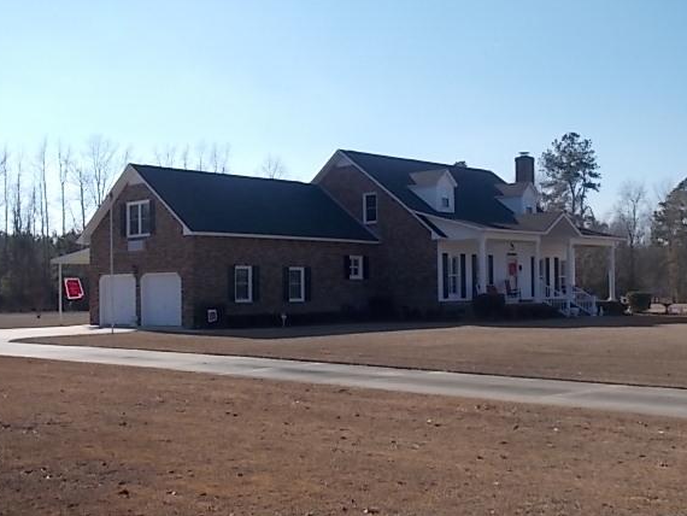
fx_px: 913
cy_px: 268
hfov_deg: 41.2
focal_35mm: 46
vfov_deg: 31.5
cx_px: 369
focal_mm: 7.3
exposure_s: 1/640
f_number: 3.6
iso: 80
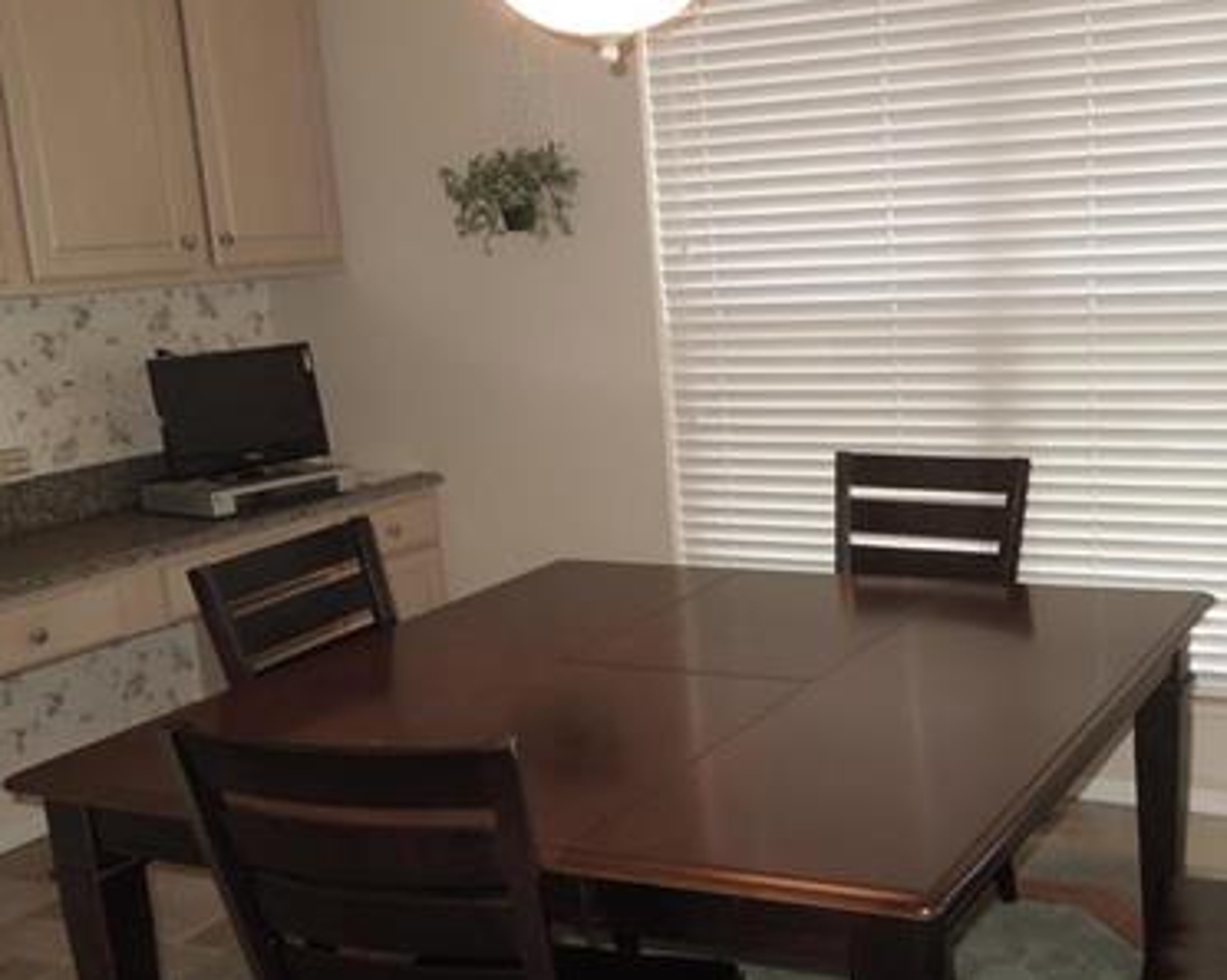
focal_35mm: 42
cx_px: 818
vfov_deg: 35.5
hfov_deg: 43.2
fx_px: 1524
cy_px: 601
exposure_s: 1/50
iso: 220
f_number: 3.3
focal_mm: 4.5
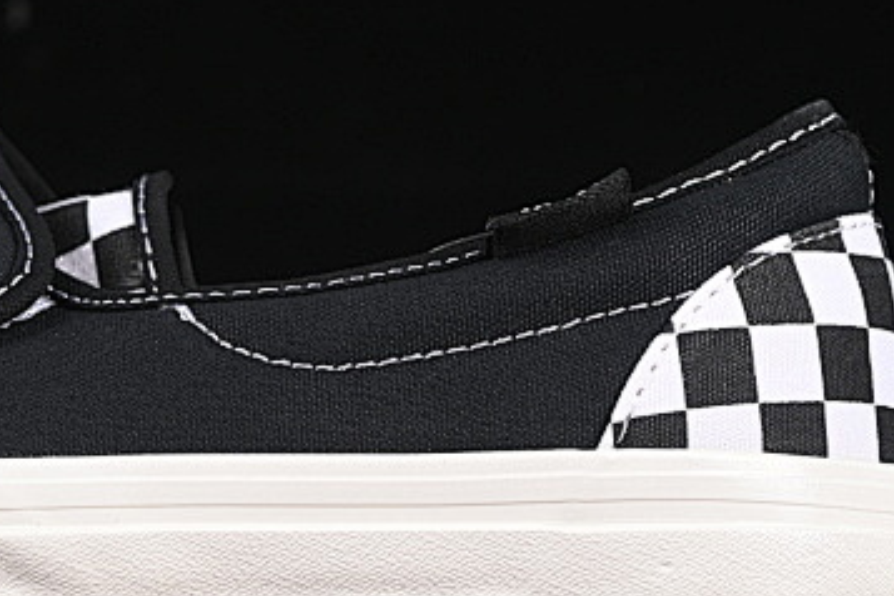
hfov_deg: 9.0
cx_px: 33
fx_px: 5637
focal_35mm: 227
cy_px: 128
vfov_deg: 6.0
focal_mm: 50
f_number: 6.3
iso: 160
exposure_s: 1/60
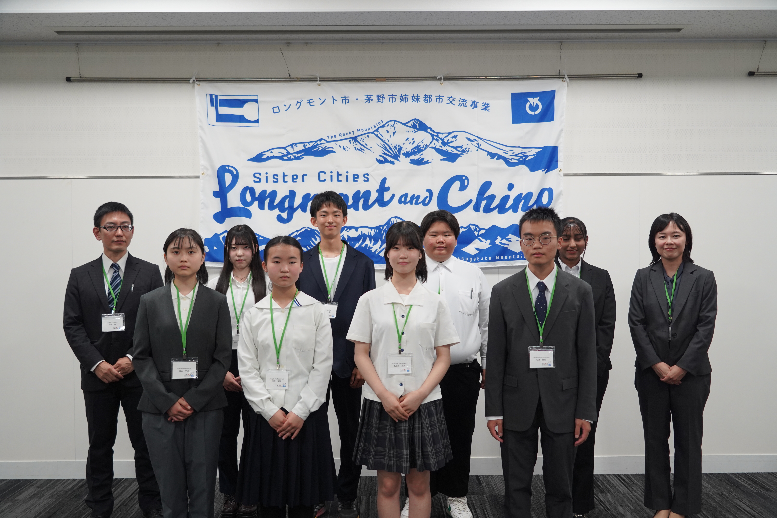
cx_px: 388
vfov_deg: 35.9
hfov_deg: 51.9
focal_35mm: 37
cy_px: 259
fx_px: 799
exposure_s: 1/160
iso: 1000
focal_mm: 37
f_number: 4
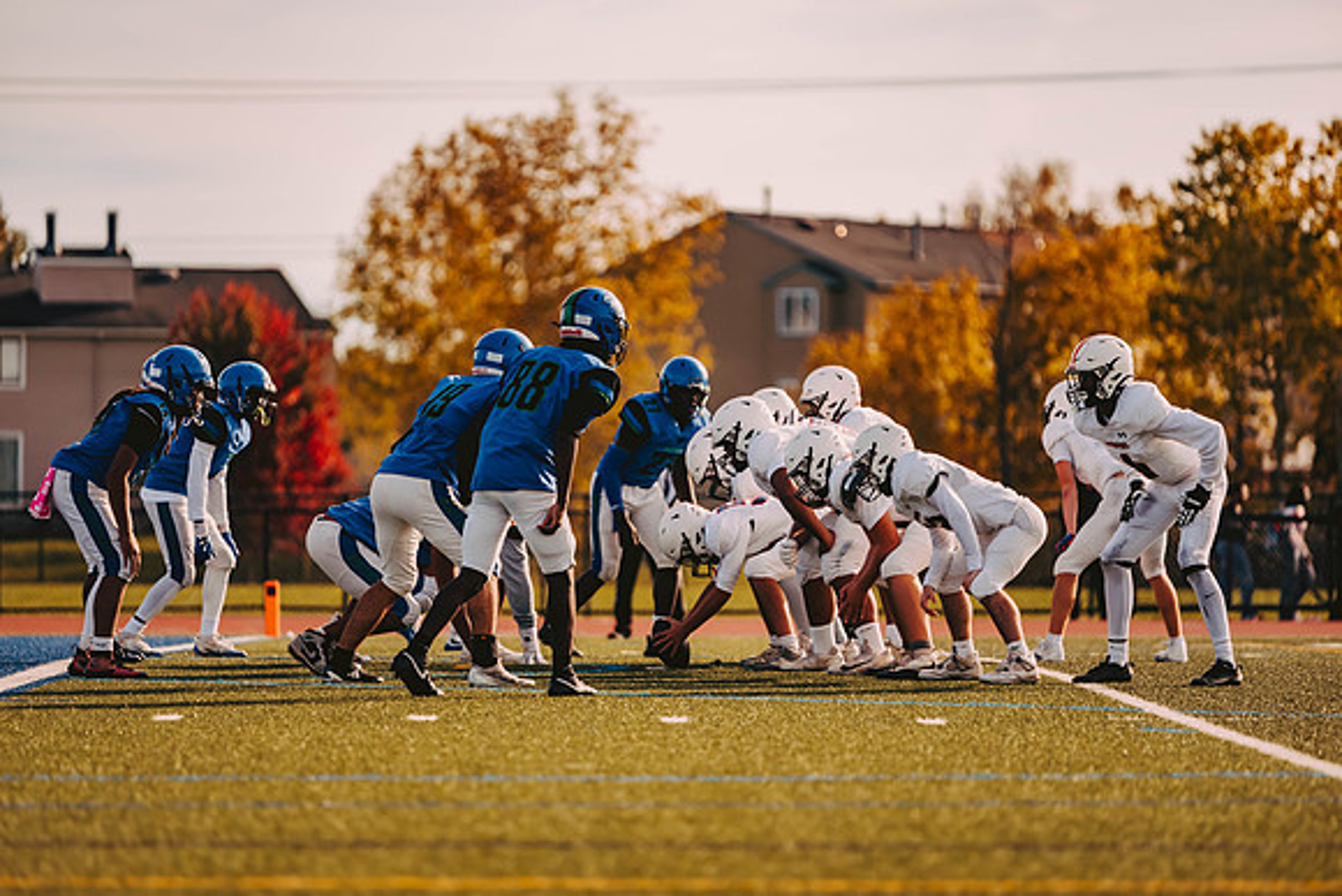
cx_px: 671
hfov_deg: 10.3
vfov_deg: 6.9
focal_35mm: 200
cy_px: 448
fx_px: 7457
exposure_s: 1/2000
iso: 160
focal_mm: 200
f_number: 2.8
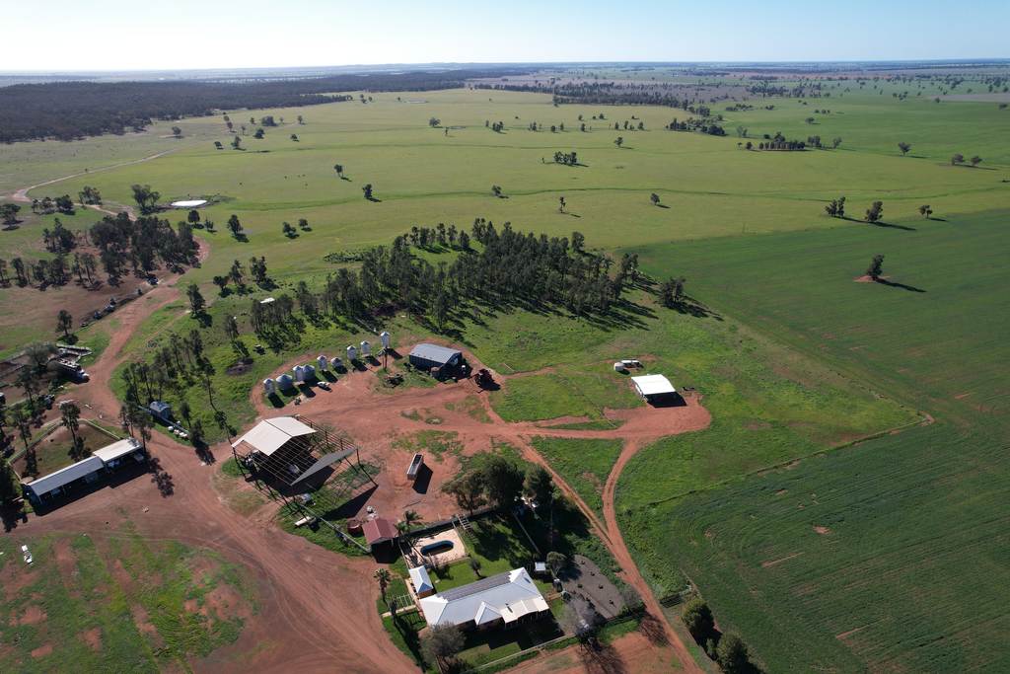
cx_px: 505
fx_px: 617
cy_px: 337
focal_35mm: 22
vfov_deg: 57.2
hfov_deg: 78.6
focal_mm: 8.38
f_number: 2.8
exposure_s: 1/1500
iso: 100
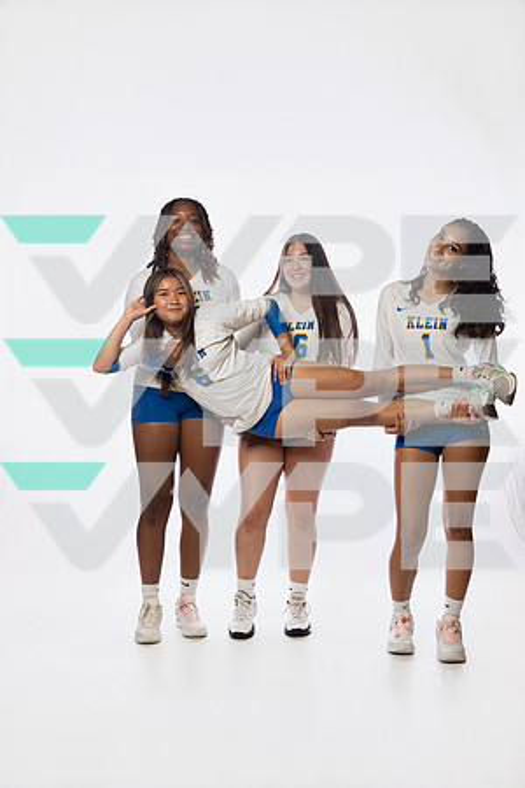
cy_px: 394
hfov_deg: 27.0
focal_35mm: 50
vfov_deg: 39.6
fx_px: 1094
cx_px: 262
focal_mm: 50
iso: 640
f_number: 5.6
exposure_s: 1/250
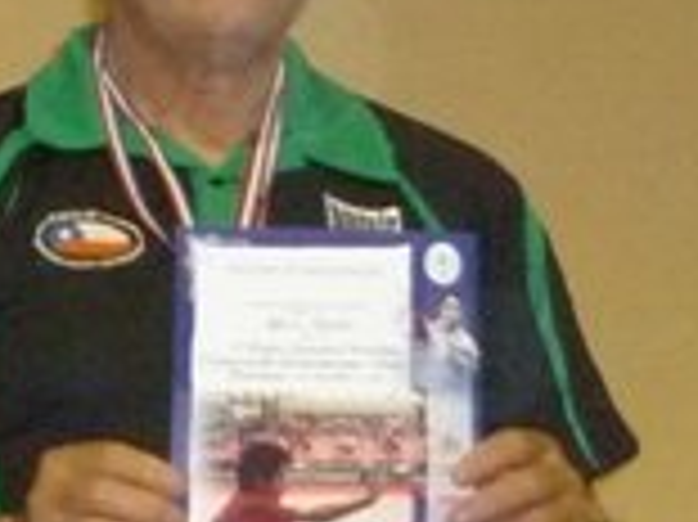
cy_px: 148
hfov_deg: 6.4
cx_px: -405
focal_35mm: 304
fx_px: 6125
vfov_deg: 4.9
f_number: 3
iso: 500
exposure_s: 1/60
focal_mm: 6.9
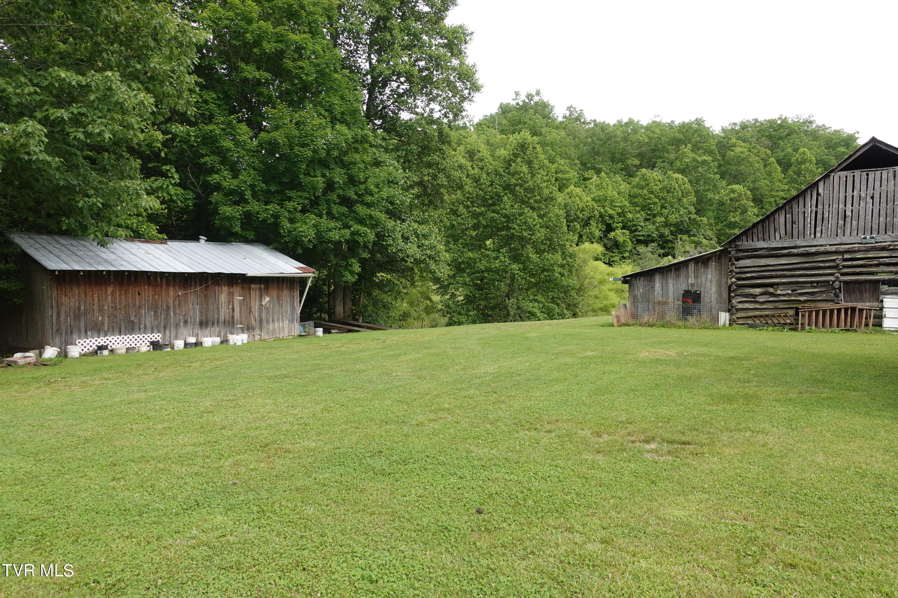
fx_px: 599
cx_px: 449
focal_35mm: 24
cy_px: 299
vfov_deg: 53.1
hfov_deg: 73.7
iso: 125
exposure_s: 1/250
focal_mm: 9.4
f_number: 4
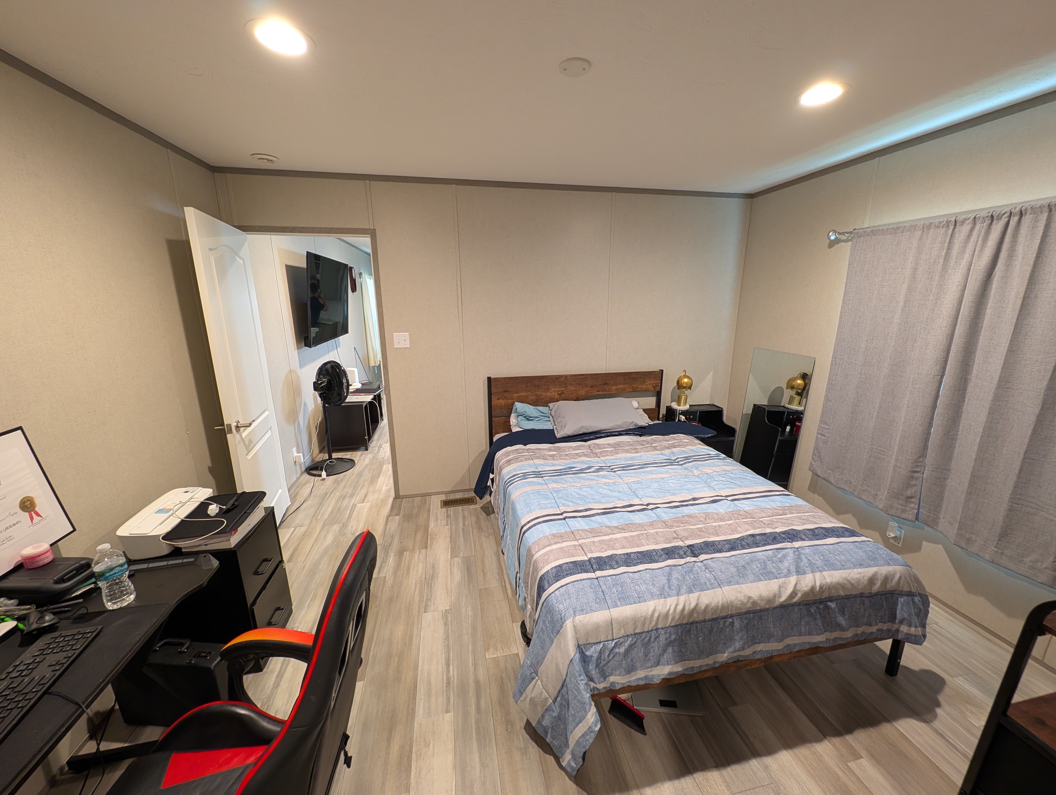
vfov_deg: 94.6
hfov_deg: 110.5
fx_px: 367
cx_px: 528
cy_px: 398
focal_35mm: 12
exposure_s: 1/30
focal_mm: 2.23
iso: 174
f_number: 1.95
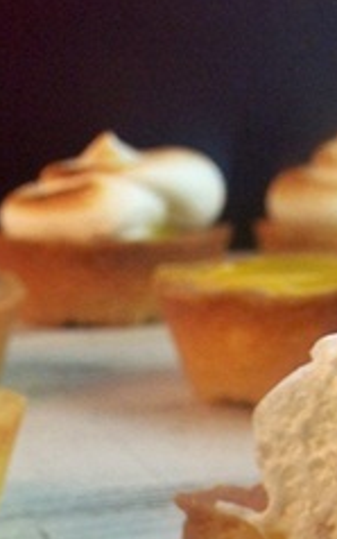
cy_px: 530
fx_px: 1570
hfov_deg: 12.2
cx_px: 50
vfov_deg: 19.0
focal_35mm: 107
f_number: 3.6
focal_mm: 6.7
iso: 100
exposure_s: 1/50
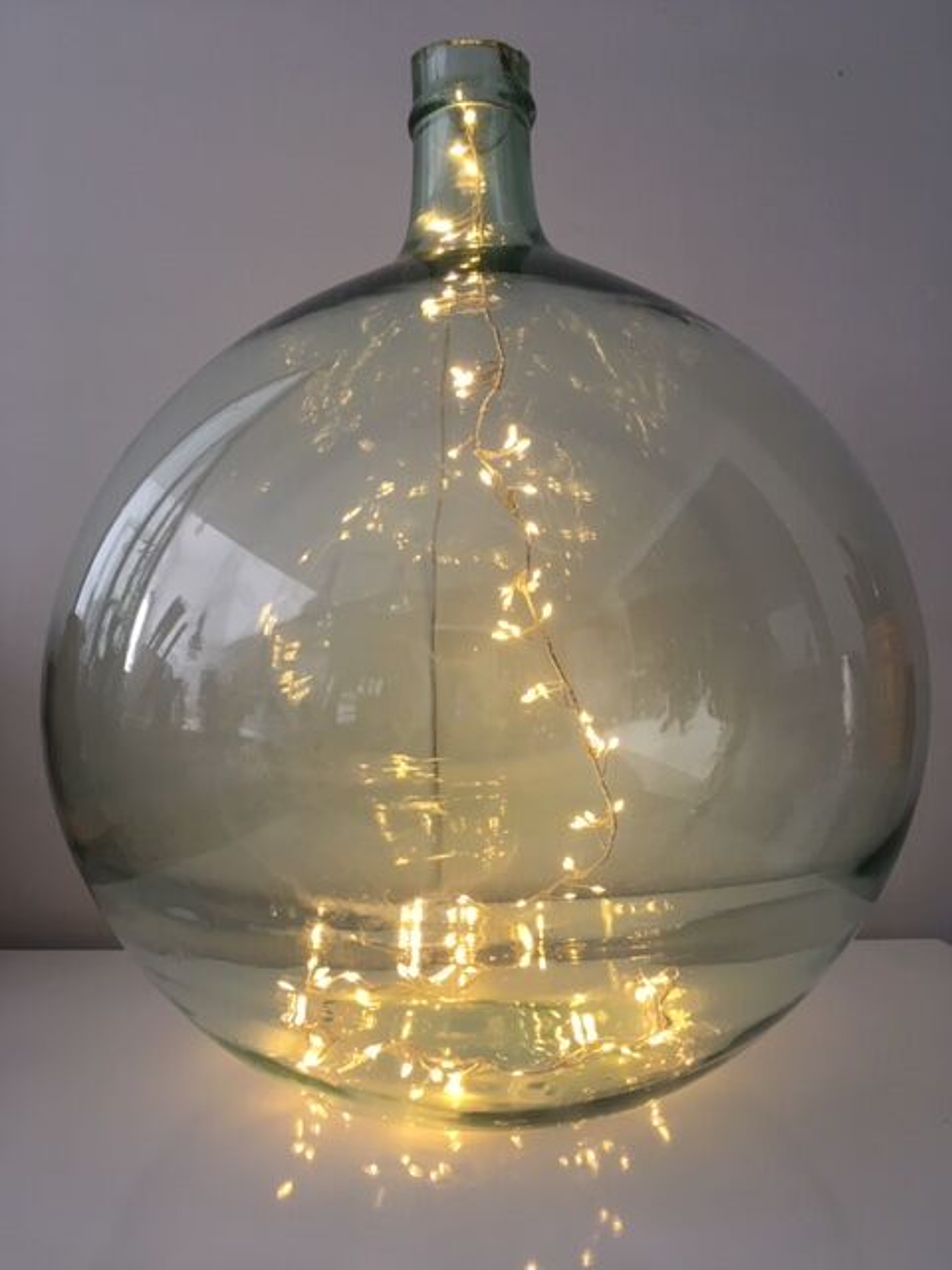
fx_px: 1063
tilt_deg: -3.6
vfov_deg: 61.7
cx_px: 476
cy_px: 635
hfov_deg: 48.2
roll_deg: +0.5
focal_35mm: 29
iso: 25
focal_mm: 4.15
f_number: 2.2
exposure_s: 1/33
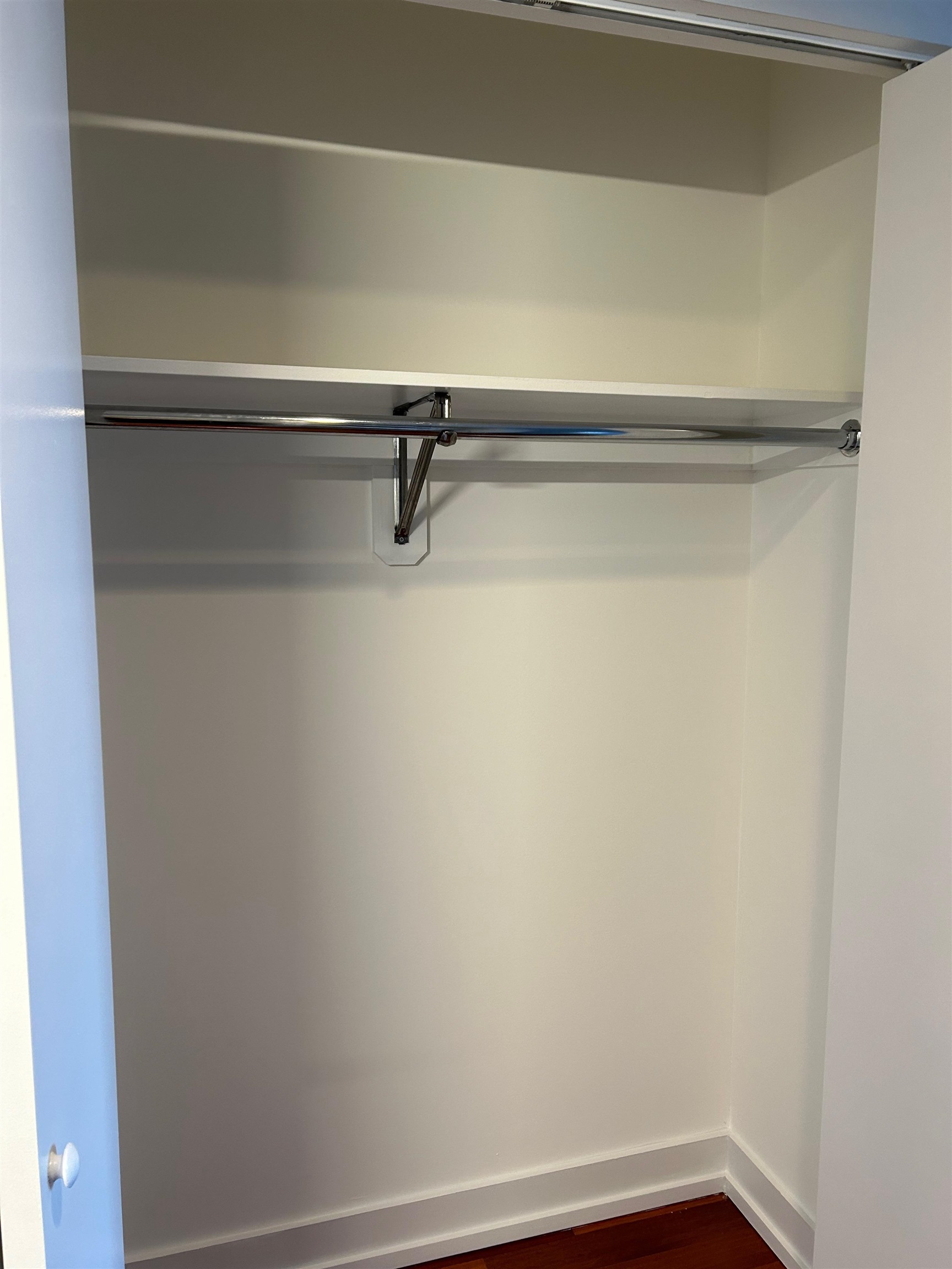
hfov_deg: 53.1
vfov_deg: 67.3
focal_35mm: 26
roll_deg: +0.8
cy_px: 634
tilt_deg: -6.7
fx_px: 953
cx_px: 476
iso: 125
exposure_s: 1/60
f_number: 1.5
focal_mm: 5.7
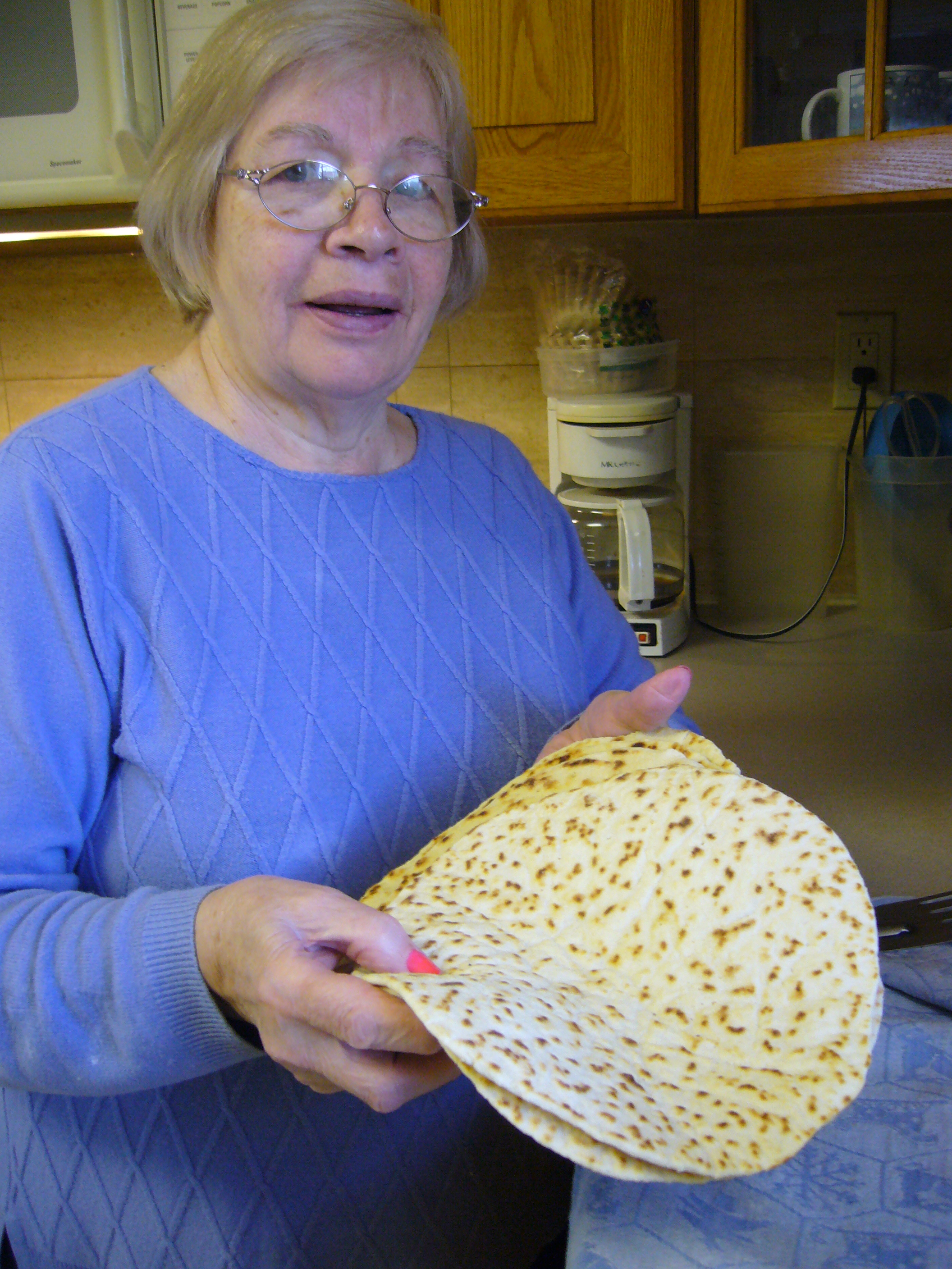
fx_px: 1283
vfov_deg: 52.6
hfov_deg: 40.7
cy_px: 634
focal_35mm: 35
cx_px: 476
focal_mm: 5.8
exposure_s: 1/25
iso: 200
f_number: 2.8
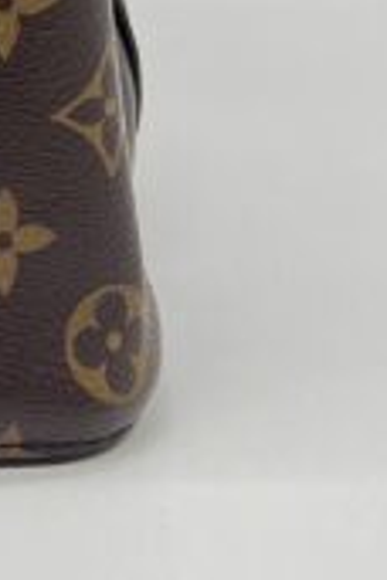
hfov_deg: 7.7
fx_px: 2612
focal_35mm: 162
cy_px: -448
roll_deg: +0.2
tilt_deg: -11.2
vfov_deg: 11.8
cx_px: -628
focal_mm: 5.7
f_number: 1.5
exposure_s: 1/100
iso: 40
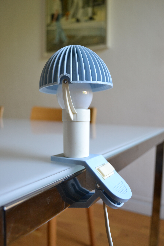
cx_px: 82
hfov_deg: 43.6
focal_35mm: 30
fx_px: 205
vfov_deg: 61.9
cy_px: 123
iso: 400
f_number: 4
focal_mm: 20
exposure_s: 1/60
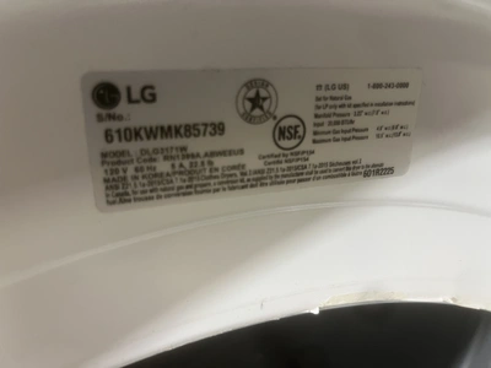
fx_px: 369
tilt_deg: -24.9
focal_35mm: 26
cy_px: 184
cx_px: 246
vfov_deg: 53.1
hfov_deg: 67.3
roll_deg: +24.3
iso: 250
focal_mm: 5.1
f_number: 1.6
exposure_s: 1/60
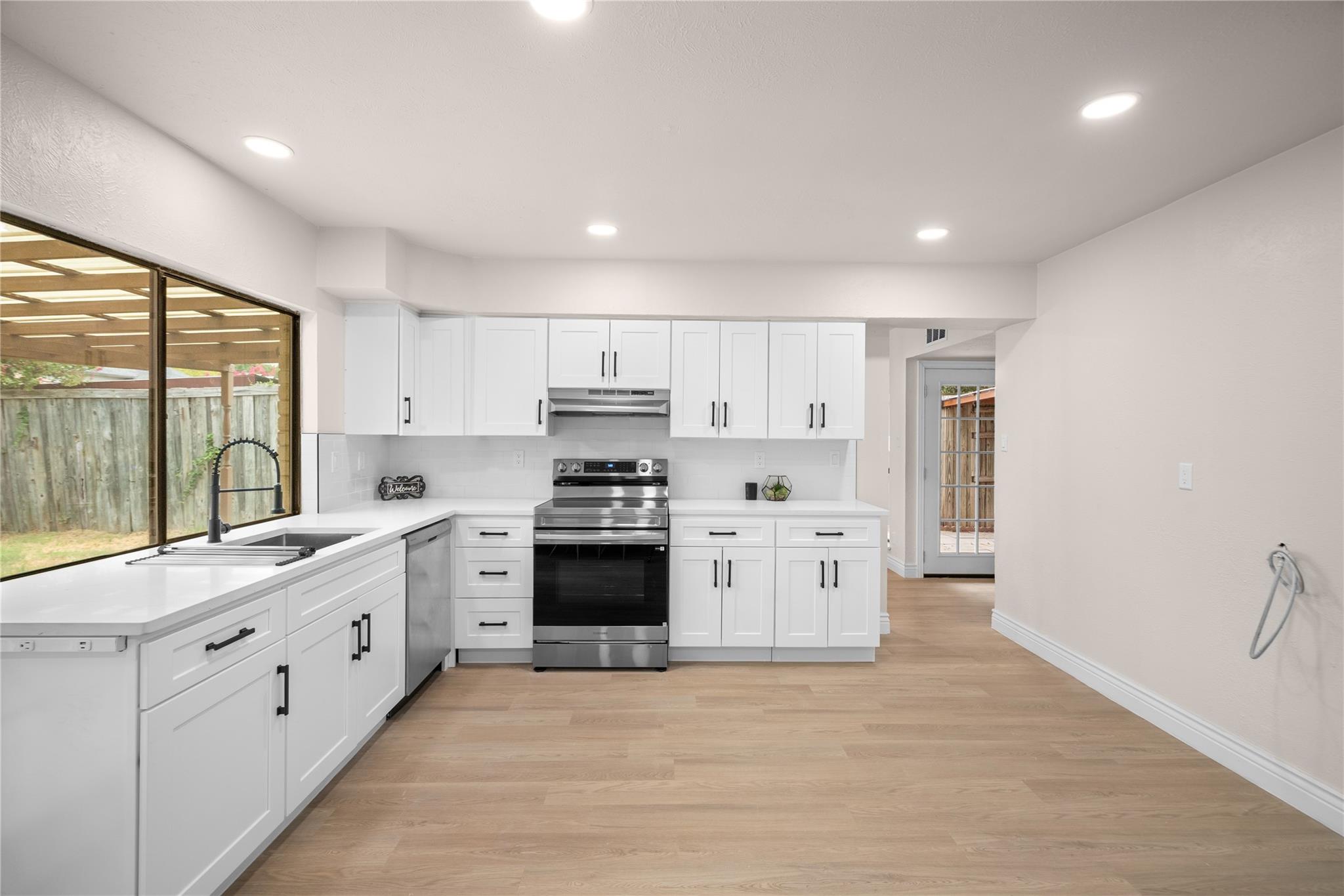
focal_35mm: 16
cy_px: 448
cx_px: 672
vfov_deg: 73.7
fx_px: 597
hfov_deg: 96.7
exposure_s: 1/8
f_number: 7.1
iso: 800
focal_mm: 16
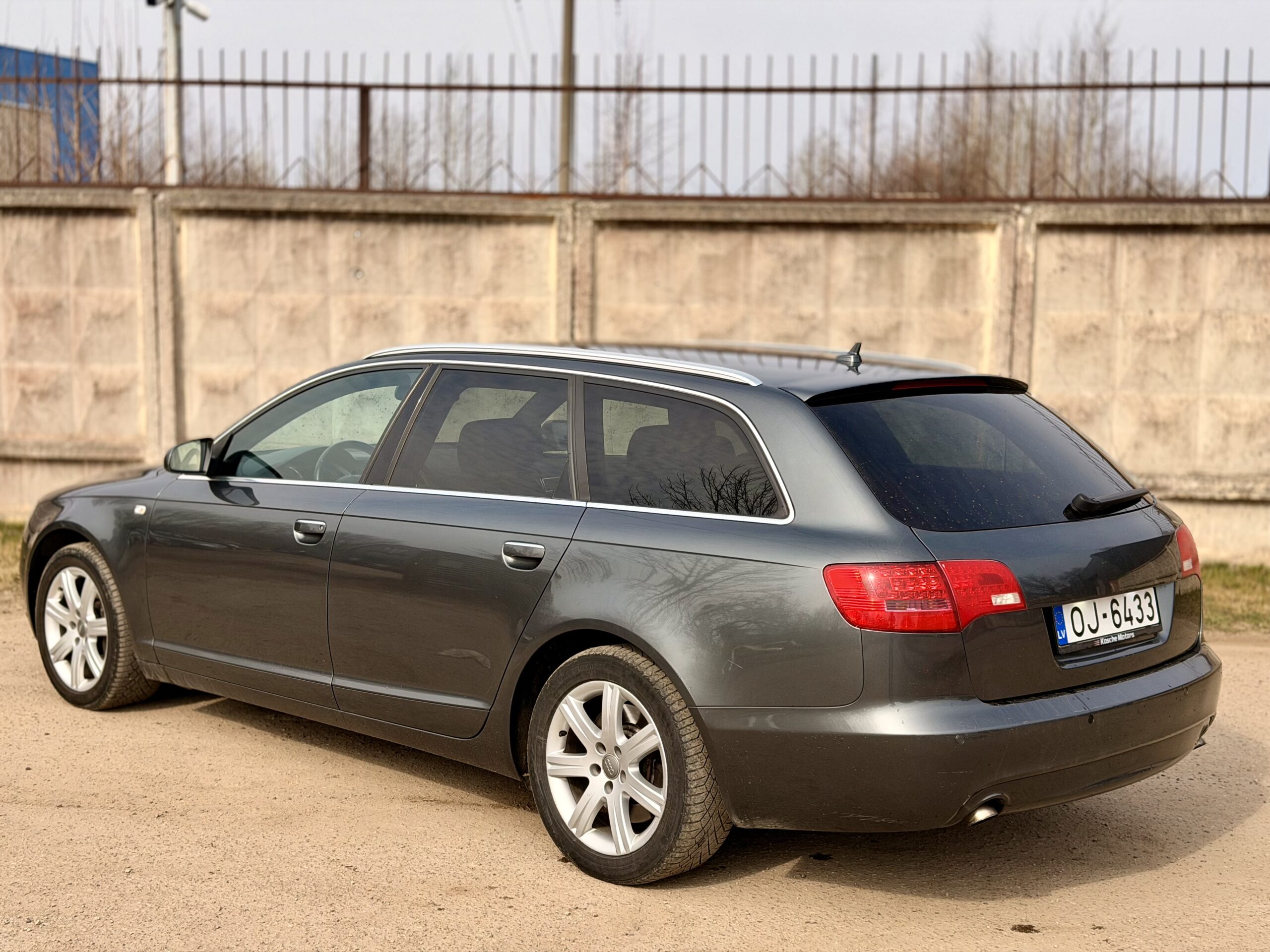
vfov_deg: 30.3
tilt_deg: -5.8
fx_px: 1761
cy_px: 476
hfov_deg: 39.7
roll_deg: -1.2
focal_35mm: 48
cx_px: 635
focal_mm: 6.76
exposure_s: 1/3378
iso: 64
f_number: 1.78
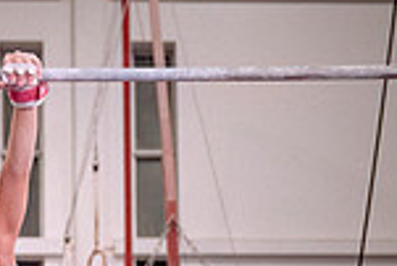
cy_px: 352
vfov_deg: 6.9
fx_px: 2175
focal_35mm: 197
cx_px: 69
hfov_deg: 10.4
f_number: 2.8
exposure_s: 1/1000
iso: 1600
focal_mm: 41
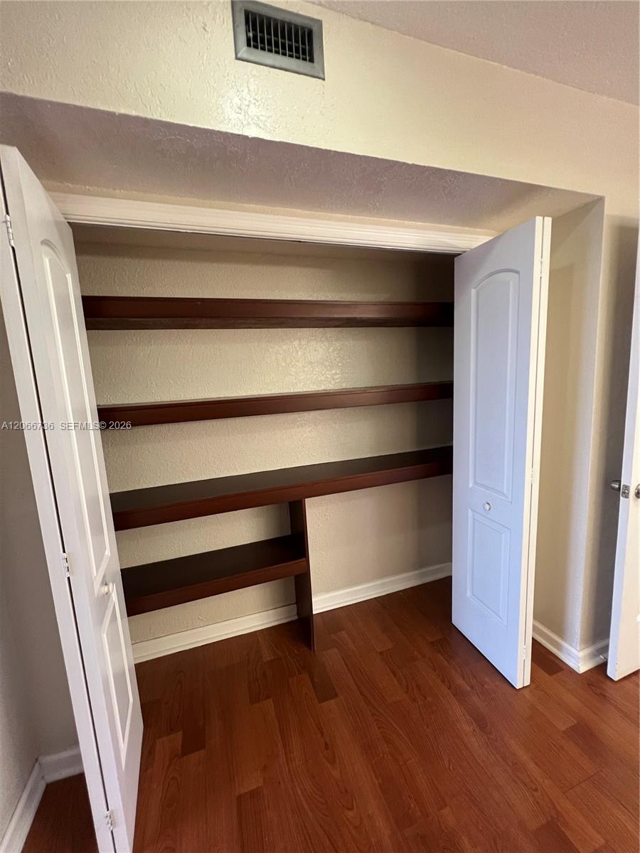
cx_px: 320
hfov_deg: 89.9
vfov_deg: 106.2
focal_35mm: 13
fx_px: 320
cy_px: 426
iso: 320
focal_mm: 1.57
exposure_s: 1/60
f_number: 1.8
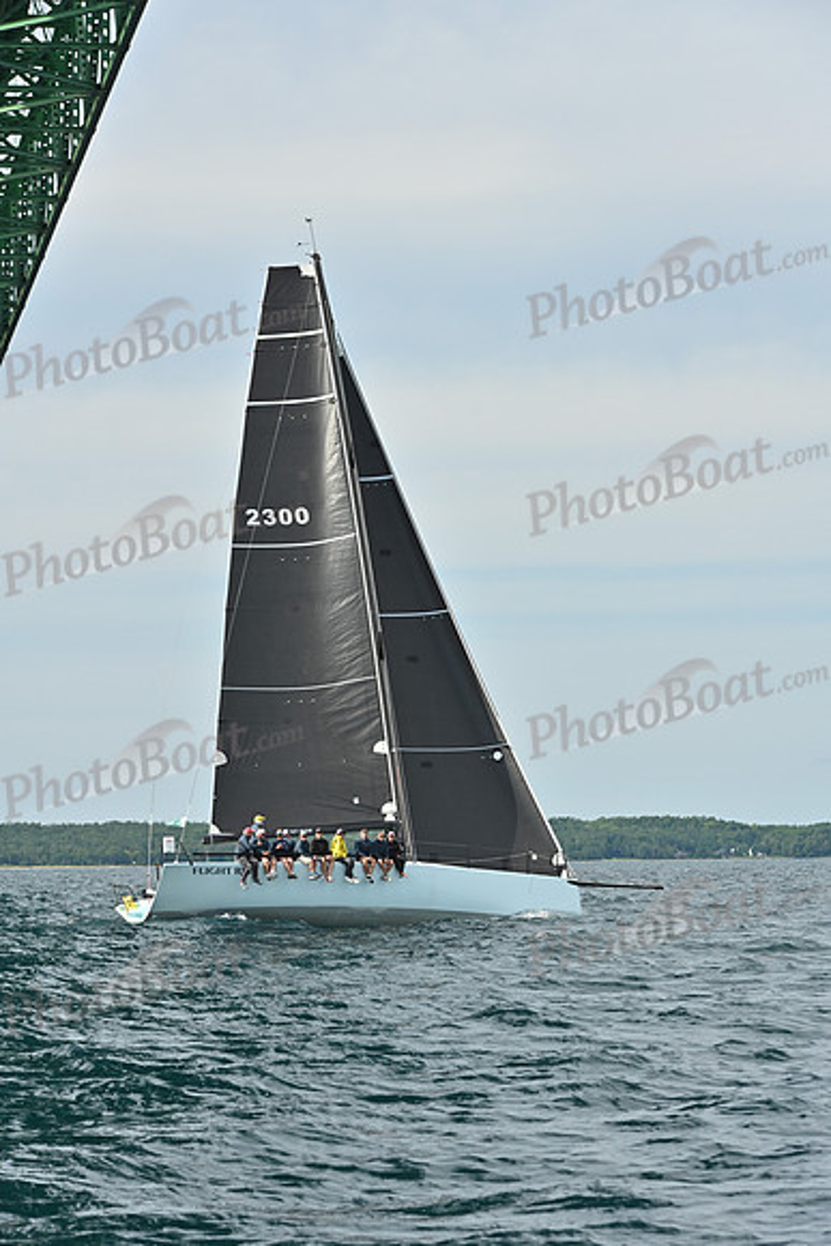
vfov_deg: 17.6
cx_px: 416
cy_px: 623
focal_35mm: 116
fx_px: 4014
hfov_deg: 11.8
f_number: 7.1
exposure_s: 1/1000
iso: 320
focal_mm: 116
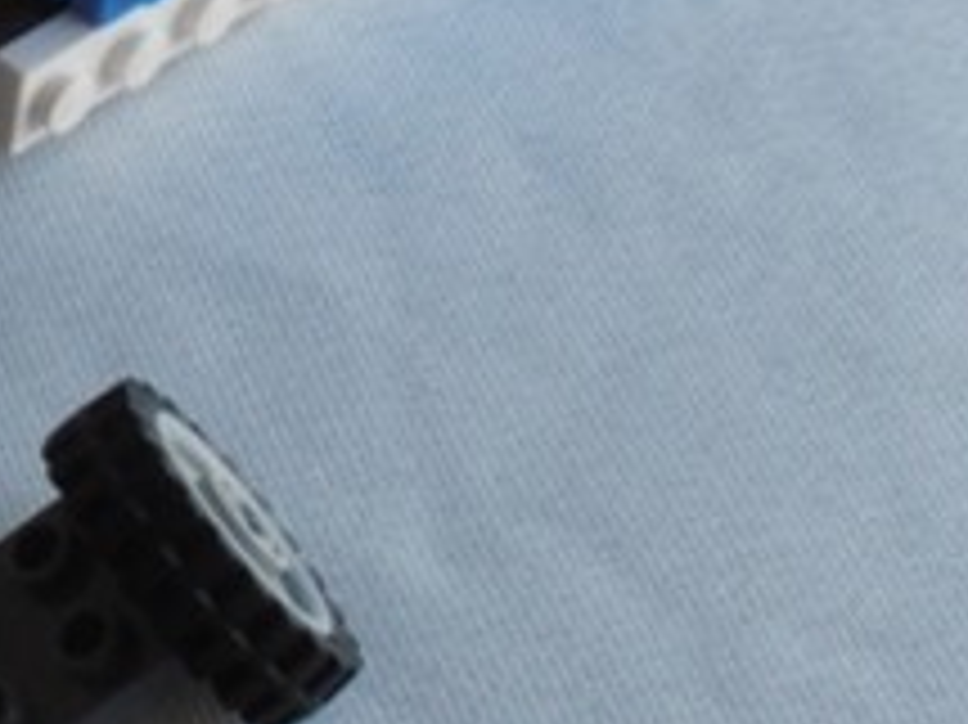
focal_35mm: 155
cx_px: -162
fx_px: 4332
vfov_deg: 9.6
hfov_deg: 12.5
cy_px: 416
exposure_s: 1/60
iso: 80
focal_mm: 6.61
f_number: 3.9
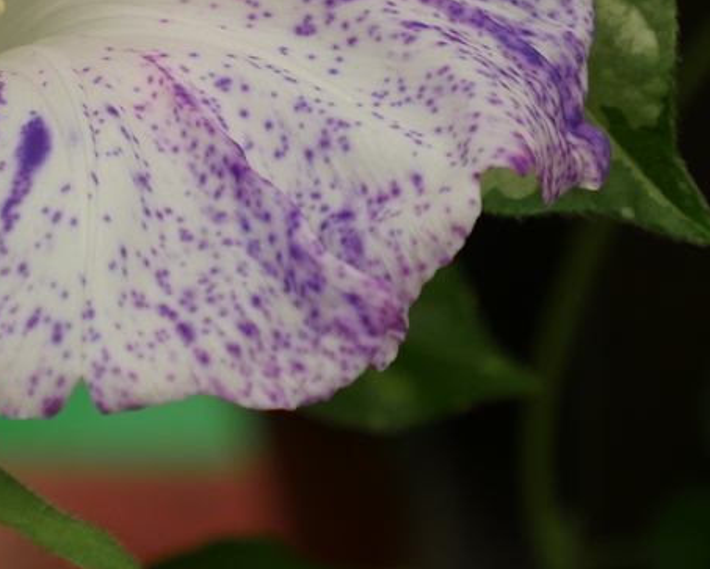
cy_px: -194
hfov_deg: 6.2
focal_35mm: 310
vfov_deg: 5.0
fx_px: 6518
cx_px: 133
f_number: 5.5
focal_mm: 45
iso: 200
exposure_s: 1/125
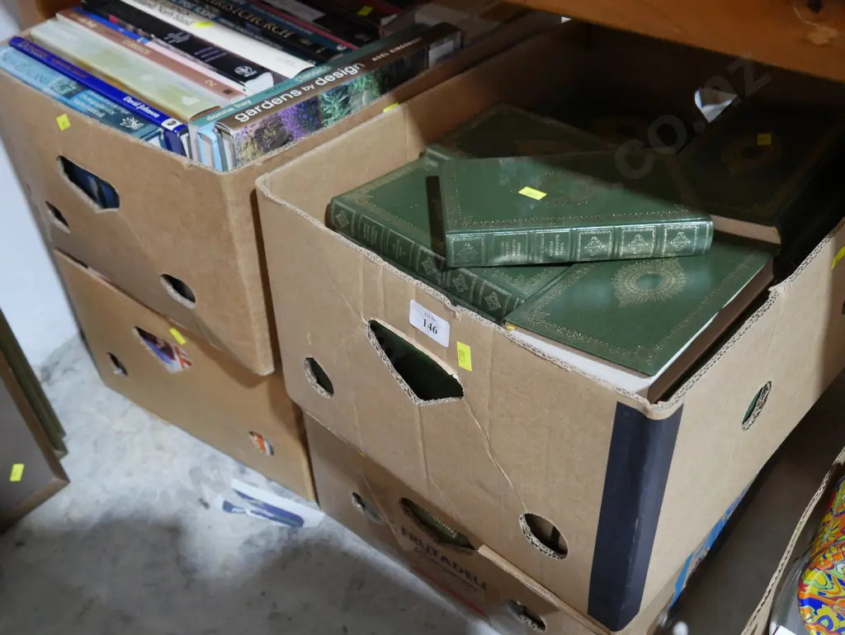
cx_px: 422
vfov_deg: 39.7
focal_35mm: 36
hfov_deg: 51.3
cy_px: 318
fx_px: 879
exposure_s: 1/60
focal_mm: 18
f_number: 4
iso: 1600
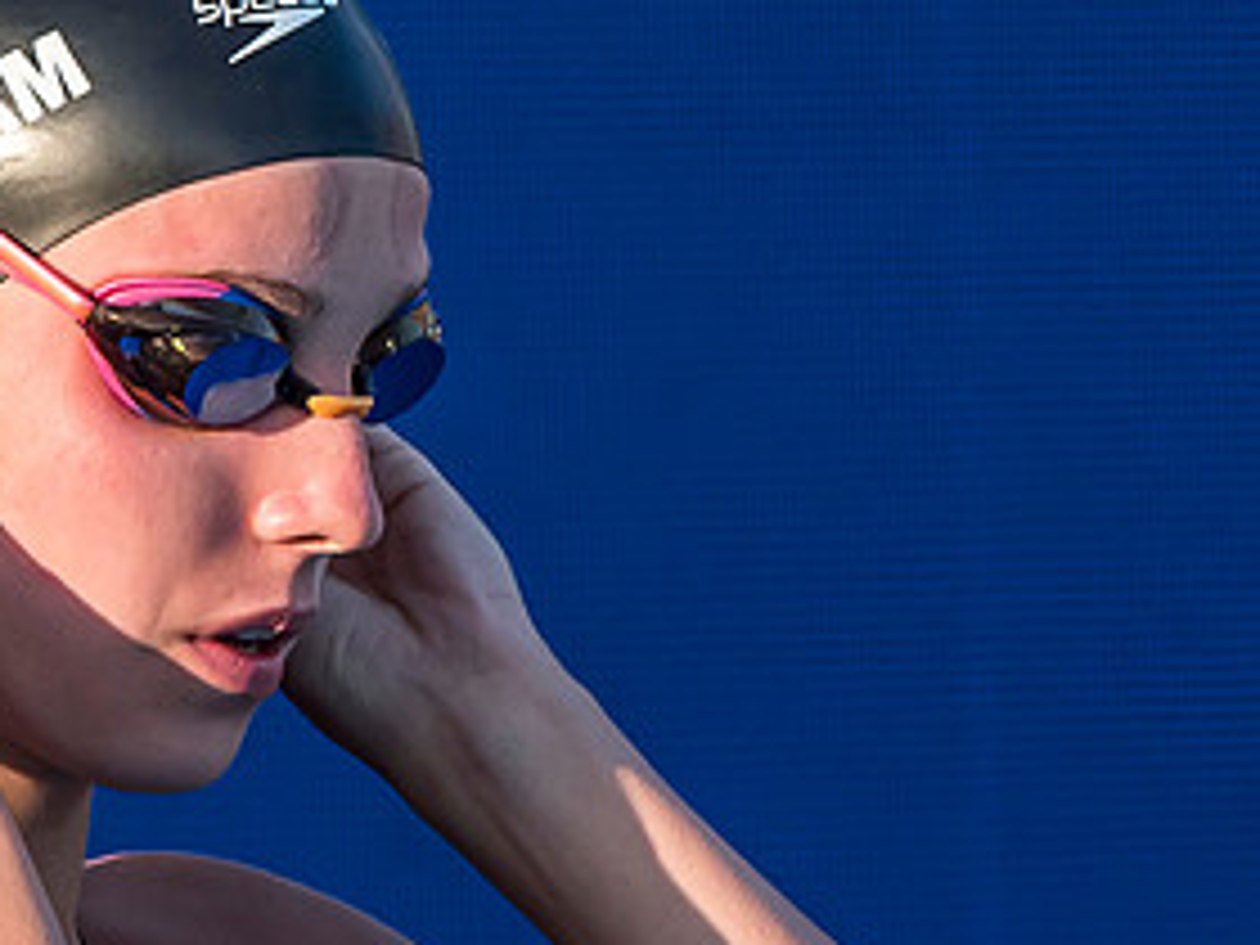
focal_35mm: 1717
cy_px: 561
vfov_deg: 0.9
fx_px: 62498
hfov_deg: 1.2
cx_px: 187
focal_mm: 200
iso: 400
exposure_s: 1/640
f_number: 5.6
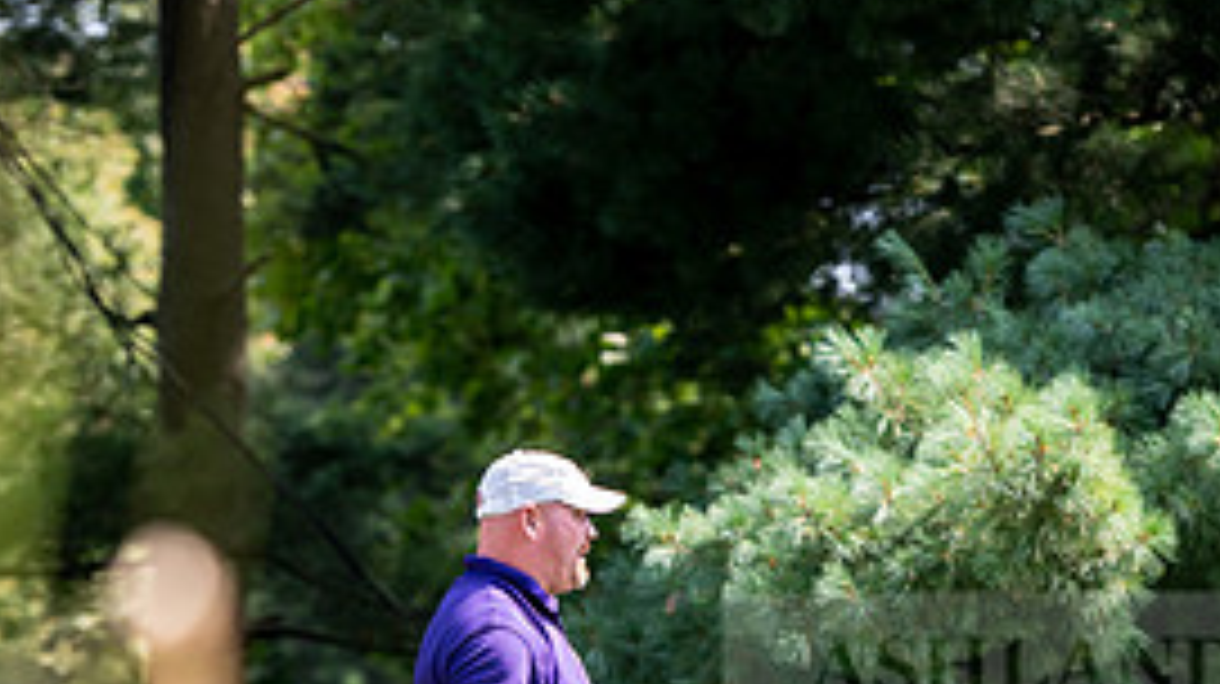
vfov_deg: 5.8
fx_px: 6756
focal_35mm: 209
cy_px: 873
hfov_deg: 10.3
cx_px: 653
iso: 320
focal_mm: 120
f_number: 3.2
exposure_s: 1/1250
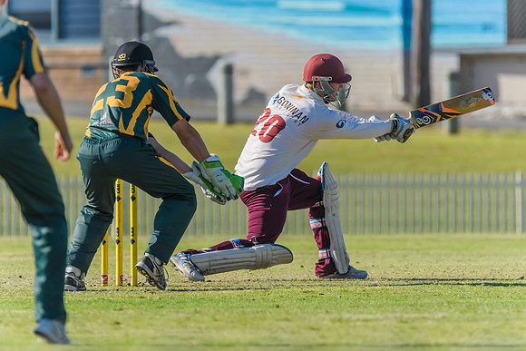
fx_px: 11261
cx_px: 263
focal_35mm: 771
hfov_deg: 2.7
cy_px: 176
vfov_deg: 1.8
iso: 640
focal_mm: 500
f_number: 6.3
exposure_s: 1/3200
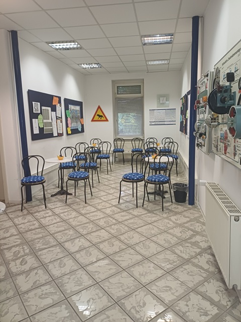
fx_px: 232
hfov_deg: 54.9
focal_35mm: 25
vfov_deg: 69.4
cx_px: 120
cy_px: 161
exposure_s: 1/50
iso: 400
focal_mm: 4.65
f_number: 1.8
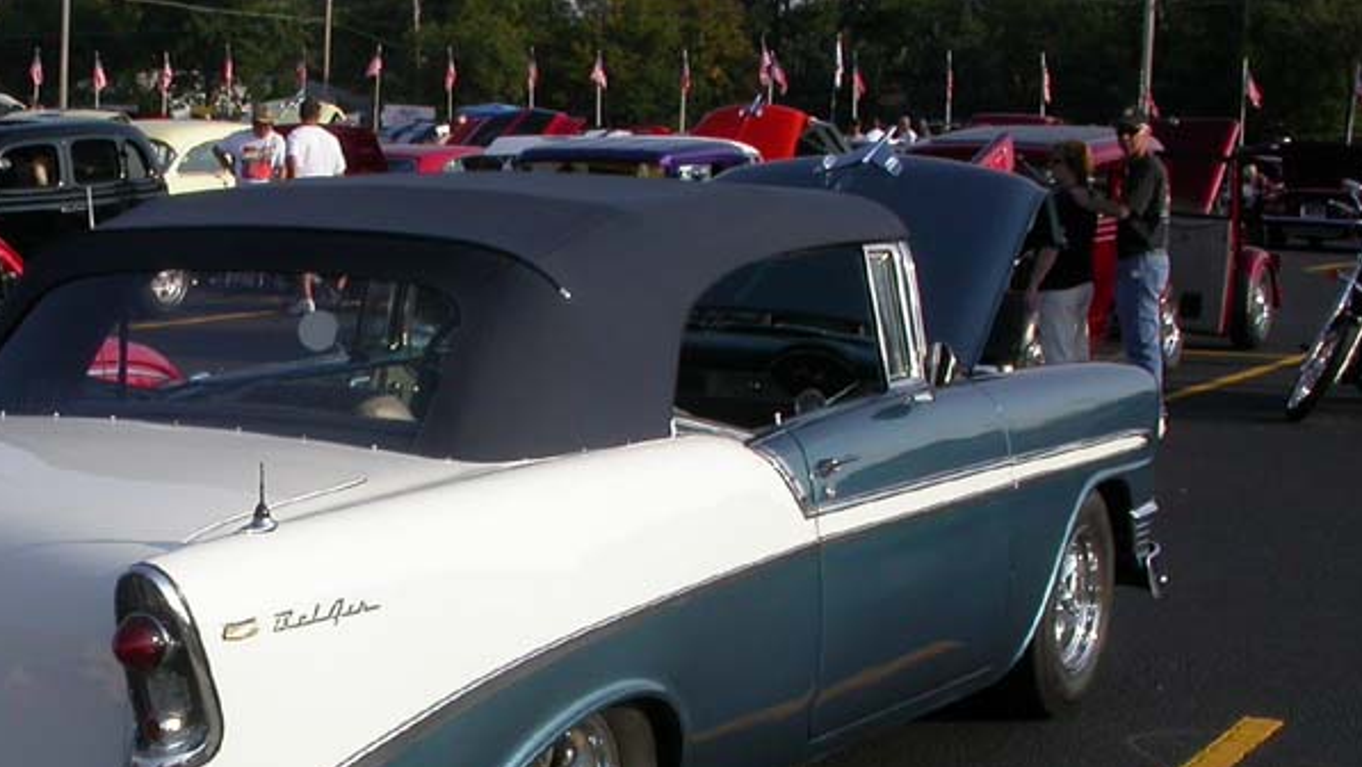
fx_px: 2564
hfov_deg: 29.0
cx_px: 242
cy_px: 616
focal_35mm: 71
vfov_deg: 16.9
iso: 100
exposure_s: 1/363
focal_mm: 7.85
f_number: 7.5
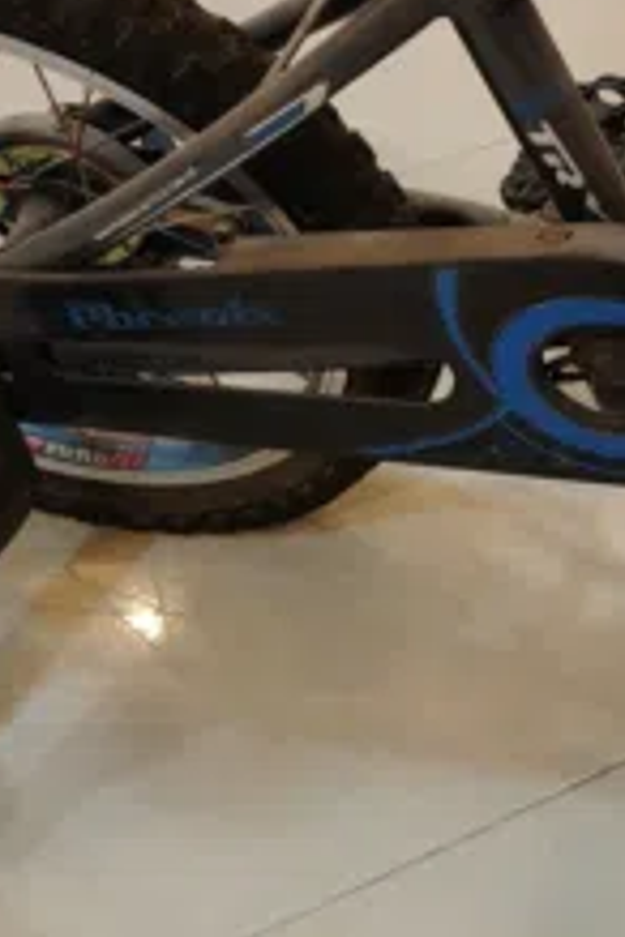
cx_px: 1006
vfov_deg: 27.0
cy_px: 137
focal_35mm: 73
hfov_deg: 16.6
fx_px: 1901
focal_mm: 5.25
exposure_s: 1/33.3
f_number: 1.75
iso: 1328
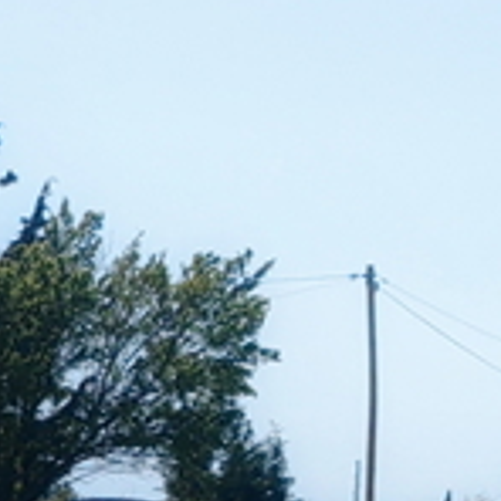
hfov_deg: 7.4
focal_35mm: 193
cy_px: 765
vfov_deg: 8.8
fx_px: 3160
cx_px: -1229
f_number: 1.8
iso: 50
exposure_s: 1/4065
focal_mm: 5.54
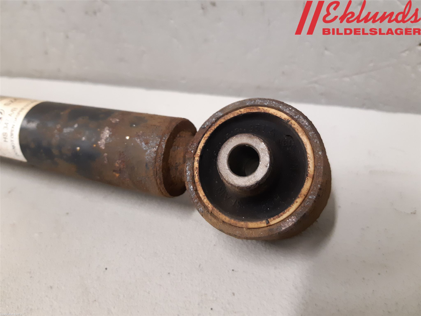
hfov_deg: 67.3
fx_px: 316
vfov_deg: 53.1
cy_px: 158
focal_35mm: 26
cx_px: 210
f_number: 1.7
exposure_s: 1/50
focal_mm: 3.93
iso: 250
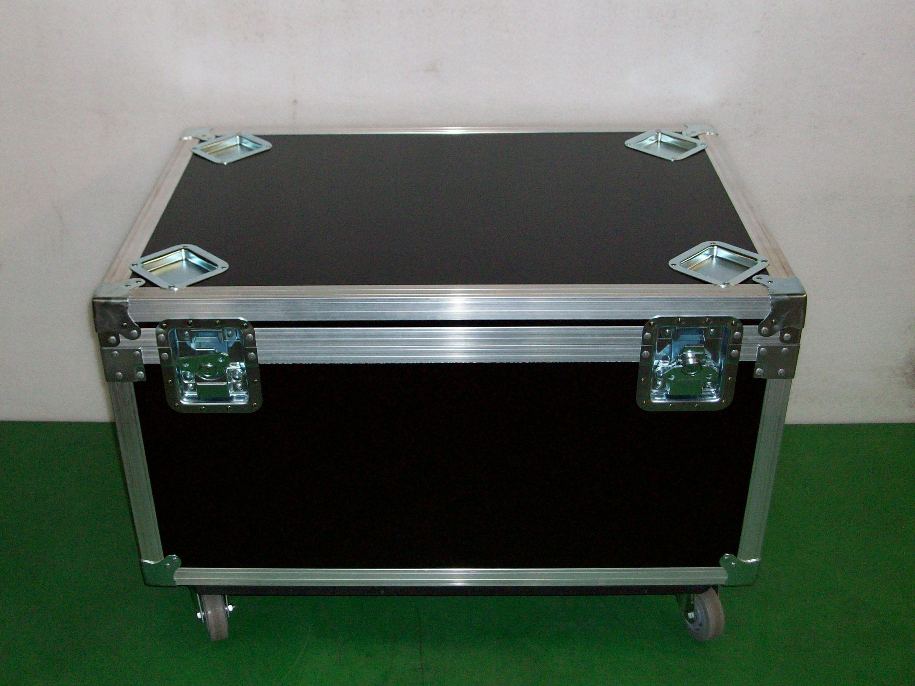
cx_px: 458
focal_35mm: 42
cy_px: 343
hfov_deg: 44.8
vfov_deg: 34.3
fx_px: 1110
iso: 160
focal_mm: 7.1
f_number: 3.2
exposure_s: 1/65.1
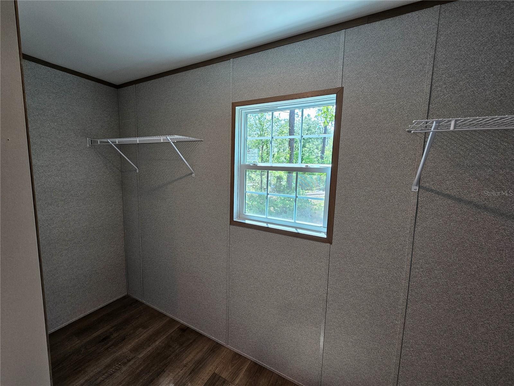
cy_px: 193
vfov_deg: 89.9
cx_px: 257
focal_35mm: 13
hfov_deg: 106.2
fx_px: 193
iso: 64
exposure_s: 1/60
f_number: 2.2
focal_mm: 2.2
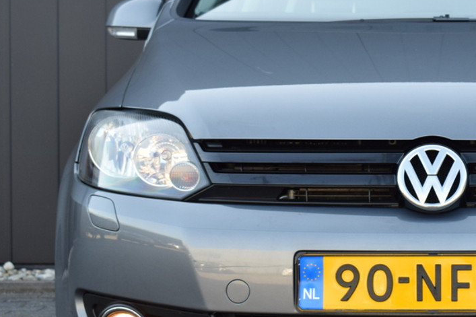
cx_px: 419
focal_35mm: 104
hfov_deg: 19.3
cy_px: 165
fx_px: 1375
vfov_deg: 13.2
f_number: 7.1
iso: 400
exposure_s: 1/200
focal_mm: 35
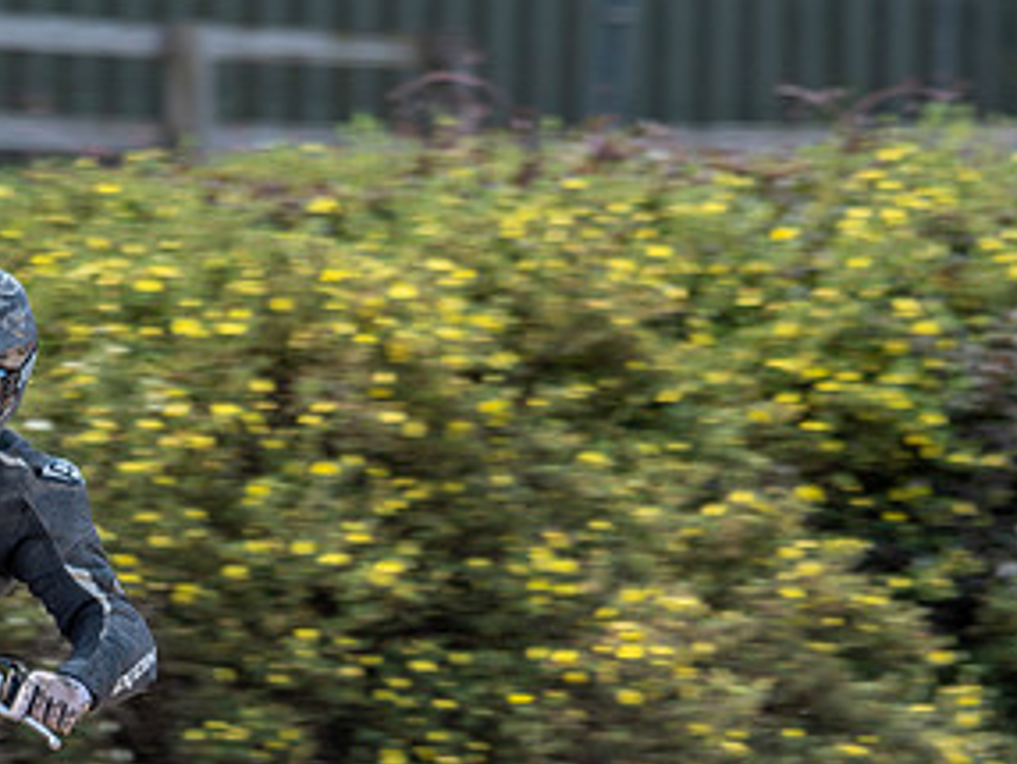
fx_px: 31992
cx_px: -47
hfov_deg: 1.8
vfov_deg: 1.4
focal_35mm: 1088
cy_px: 704
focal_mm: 390
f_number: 8
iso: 160
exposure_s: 1/250
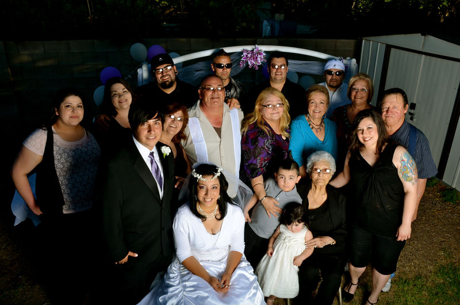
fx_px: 344
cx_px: 230
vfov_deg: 47.7
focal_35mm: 27
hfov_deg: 67.5
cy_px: 152
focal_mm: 18
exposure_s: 1/320
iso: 320
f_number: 11
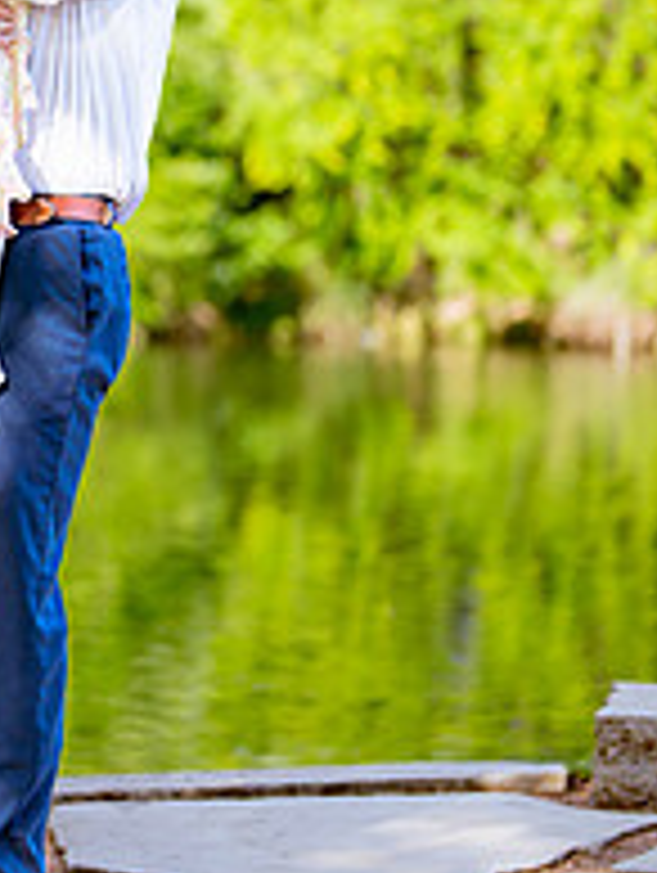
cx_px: -53
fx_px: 3889
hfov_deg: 9.6
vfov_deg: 12.8
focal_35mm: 154
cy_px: 204
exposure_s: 1/1250
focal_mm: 50
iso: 100
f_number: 1.2
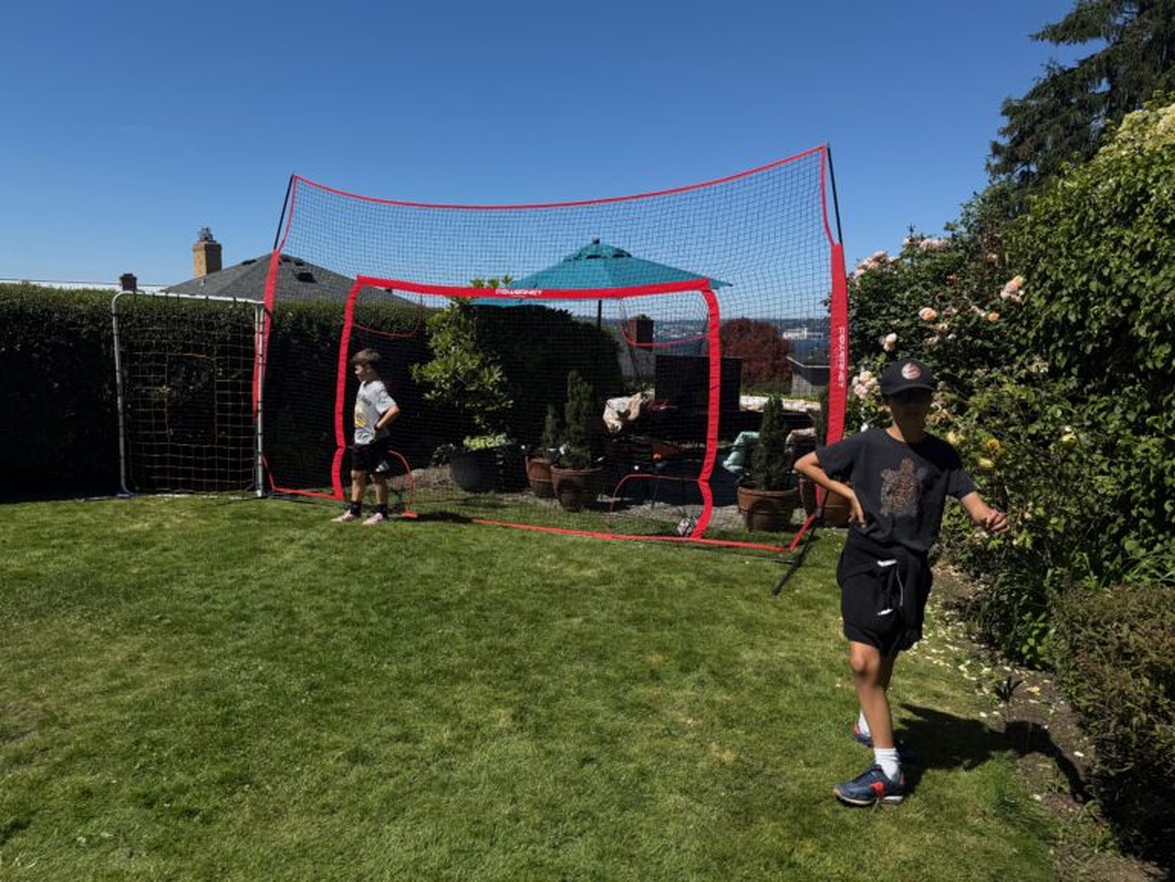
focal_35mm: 24
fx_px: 815
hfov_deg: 71.6
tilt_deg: -9.2
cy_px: 441
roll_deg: -1.9
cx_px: 588
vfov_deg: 56.8
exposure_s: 1/7353
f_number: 1.78
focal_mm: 6.76
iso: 80
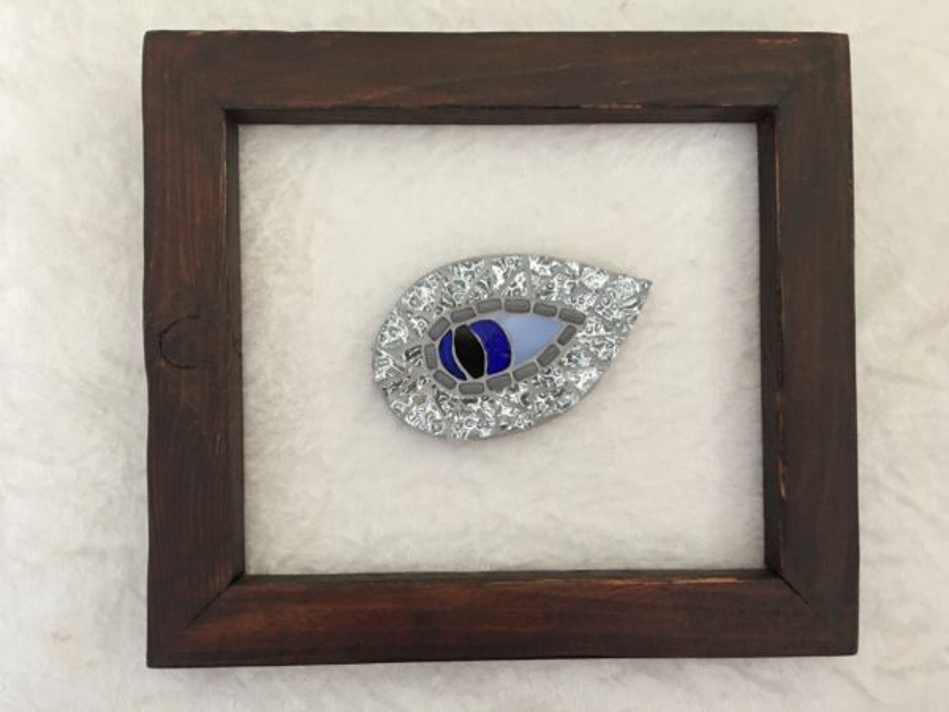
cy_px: 356
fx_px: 795
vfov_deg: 48.2
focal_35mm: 29
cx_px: 474
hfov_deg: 61.7
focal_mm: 4.15
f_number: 2.2
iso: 100
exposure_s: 1/10
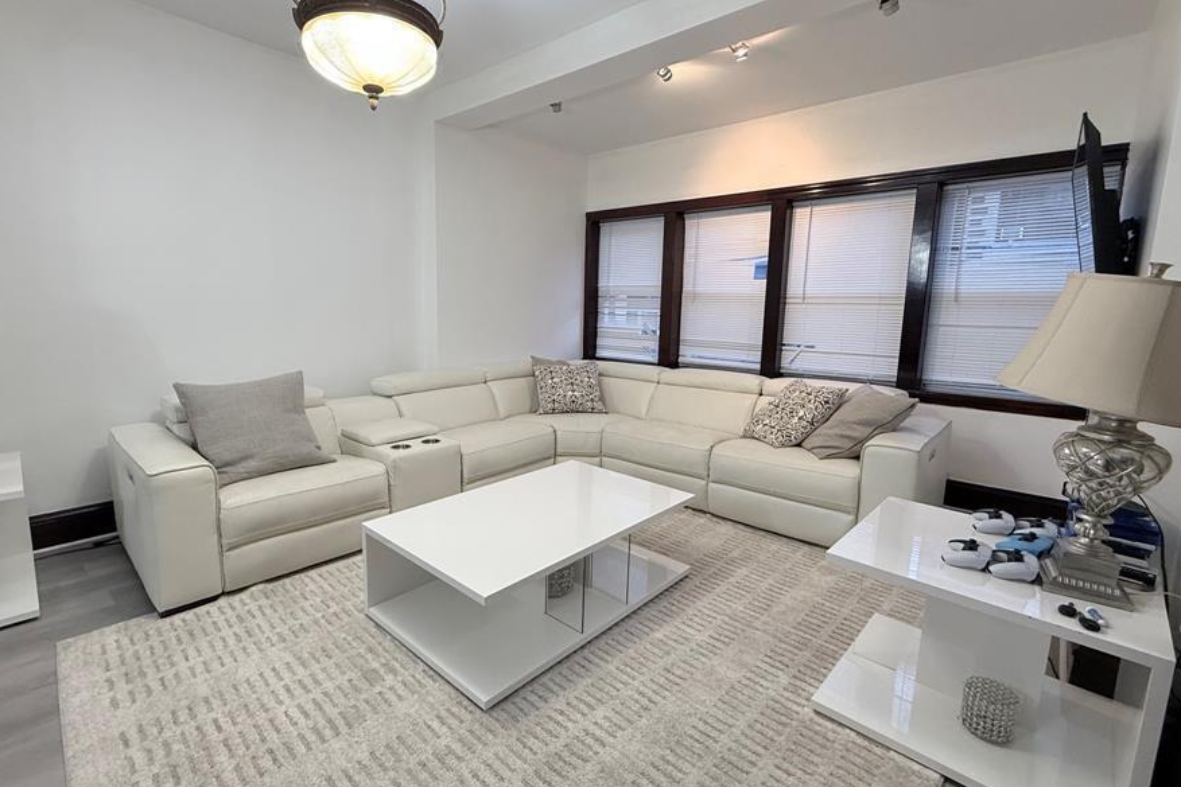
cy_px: 386
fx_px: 558
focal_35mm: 17
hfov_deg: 93.1
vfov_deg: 70.5
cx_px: 543
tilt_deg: -8.2
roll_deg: -0.2
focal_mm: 2.22
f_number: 2.2
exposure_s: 1/60
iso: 200
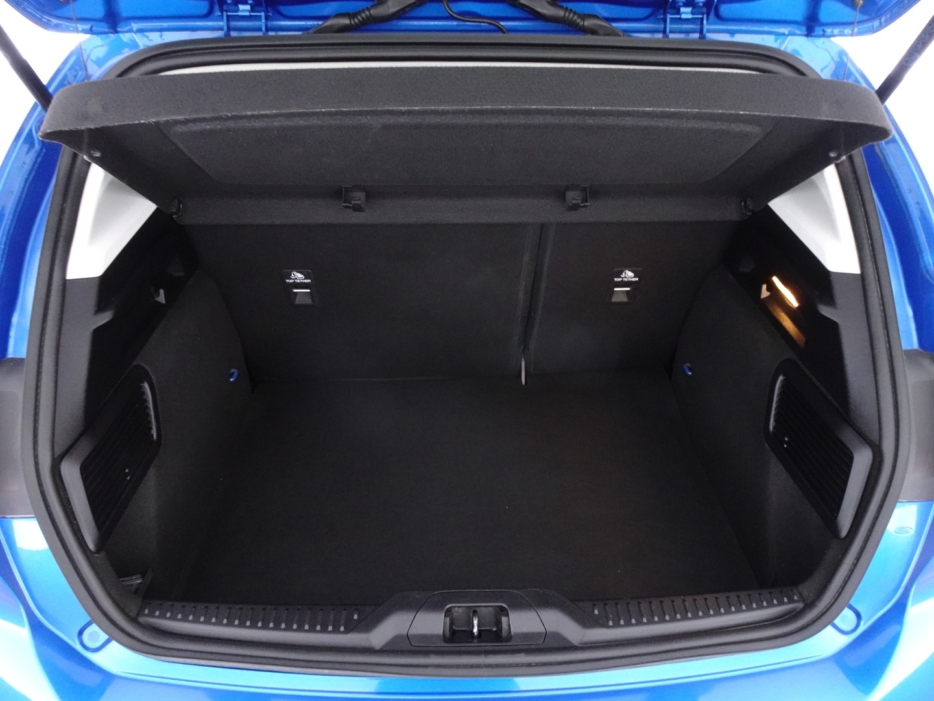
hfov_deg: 71.6
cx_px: 467
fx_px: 648
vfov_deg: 56.8
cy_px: 350
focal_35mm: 24
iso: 800
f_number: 3.5
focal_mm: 4.25
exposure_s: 1/8
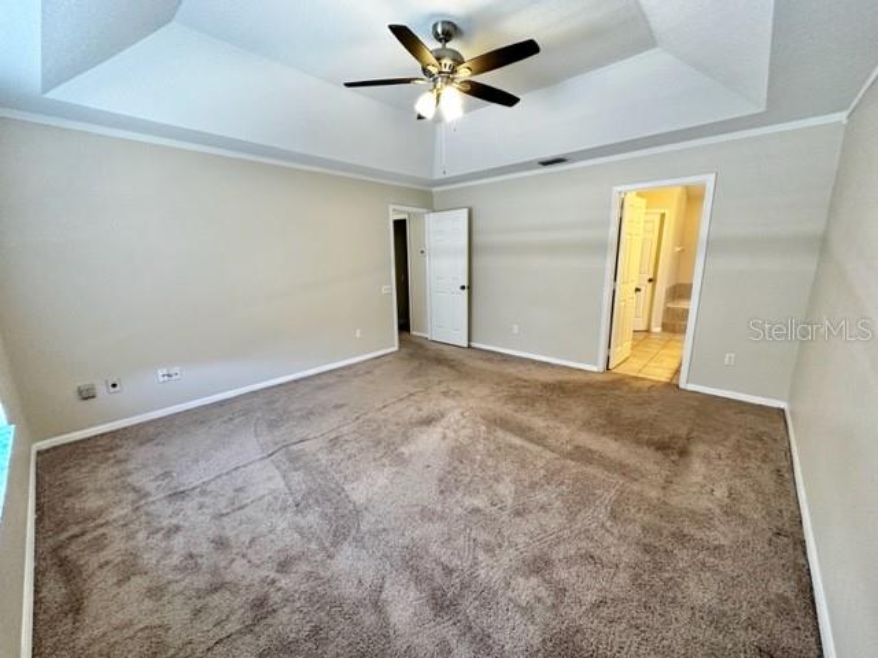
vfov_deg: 85.7
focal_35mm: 14
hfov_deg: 102.1
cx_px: 439
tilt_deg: -11.8
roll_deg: +0.3
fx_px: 355
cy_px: 329
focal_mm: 2.22
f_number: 2.2
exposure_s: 1/120
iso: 320
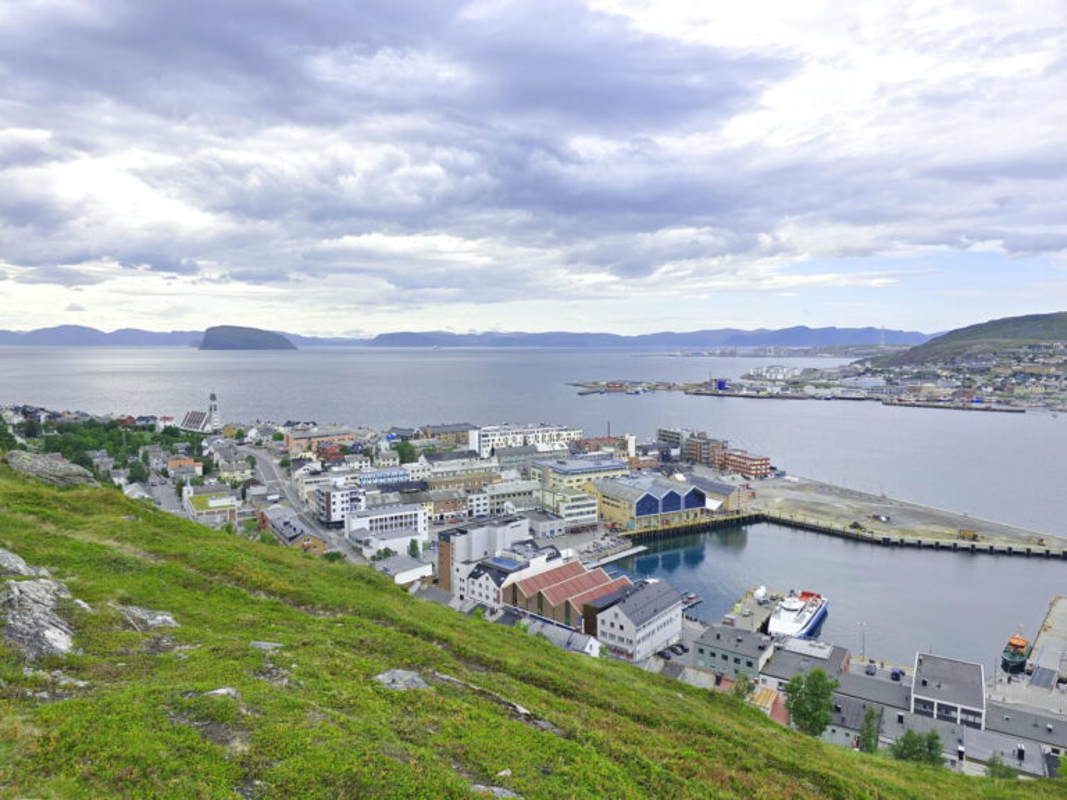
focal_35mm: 23
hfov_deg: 73.9
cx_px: 534
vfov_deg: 58.9
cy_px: 400
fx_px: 709
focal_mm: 6.3
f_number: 1.7
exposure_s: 1/462
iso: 12
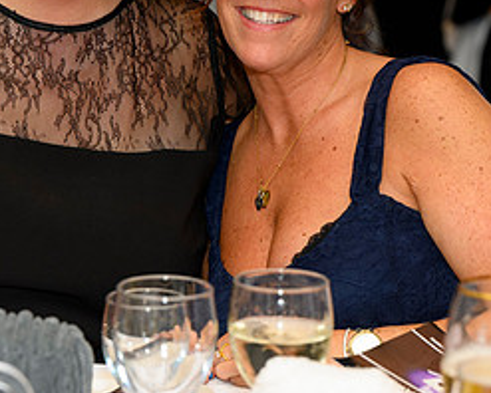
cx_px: 131
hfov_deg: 10.9
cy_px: 52
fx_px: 2560
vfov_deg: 8.8
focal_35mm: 176
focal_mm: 80
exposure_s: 1/200
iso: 1250
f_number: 4
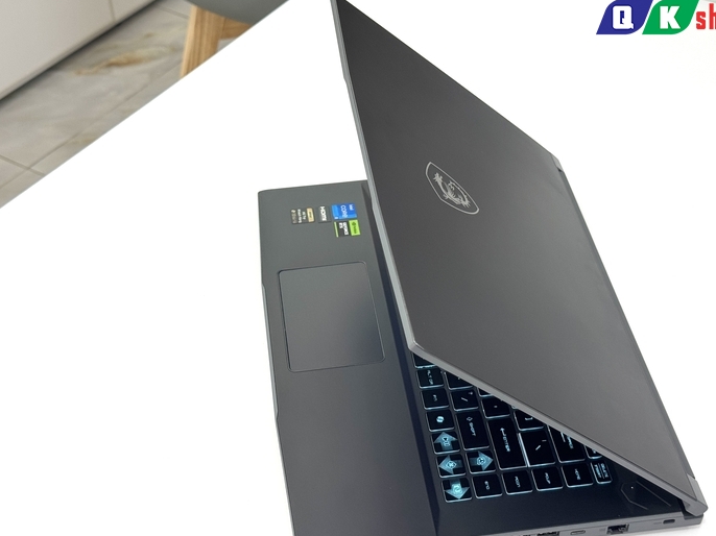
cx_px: 397
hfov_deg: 34.3
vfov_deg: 26.1
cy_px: 293
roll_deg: +0.3
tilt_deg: -43.8
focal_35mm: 56
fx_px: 1158
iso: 50
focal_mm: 6.76
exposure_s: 1/100
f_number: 1.78
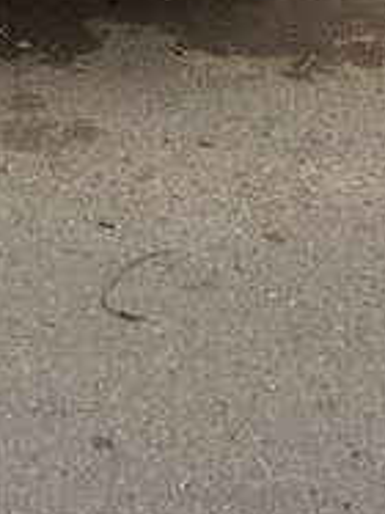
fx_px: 1143
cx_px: 60
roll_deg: -3.0
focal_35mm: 77
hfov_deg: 18.9
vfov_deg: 23.4
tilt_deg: -18.4
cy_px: -88
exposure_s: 1/1412
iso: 32
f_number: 2.2
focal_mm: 4.15
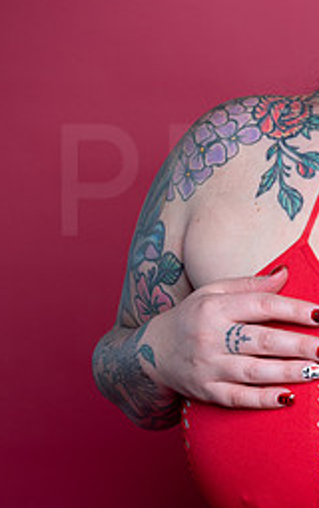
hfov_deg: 15.7
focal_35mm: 81
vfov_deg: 25.4
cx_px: 347
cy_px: 180
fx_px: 1124
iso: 250
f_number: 11
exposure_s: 1/160
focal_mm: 35
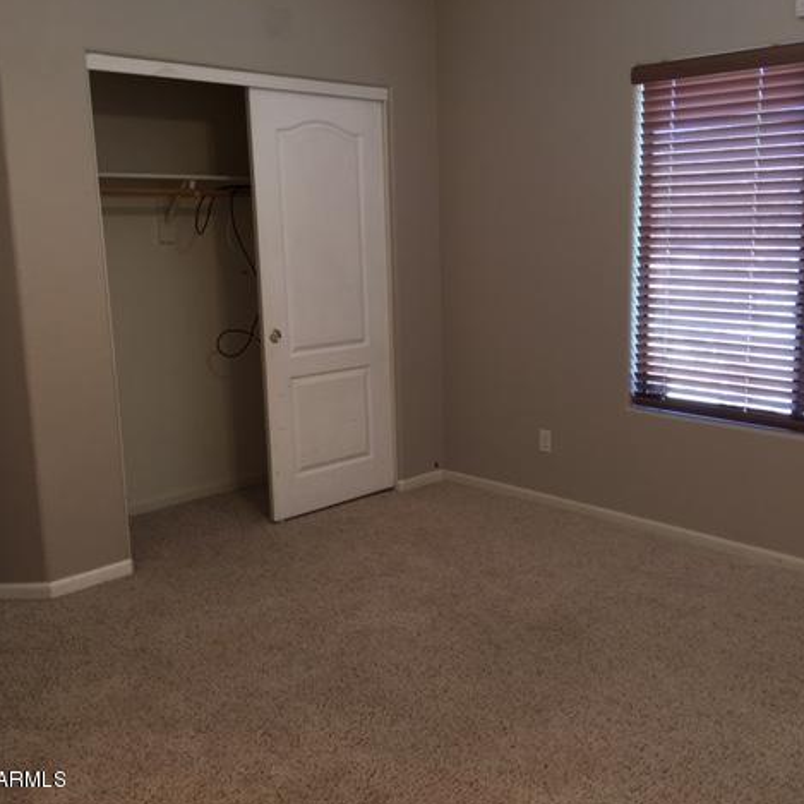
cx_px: 480
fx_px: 920
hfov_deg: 47.0
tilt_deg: -10.0
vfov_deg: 47.2
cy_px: 403
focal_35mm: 35
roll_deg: +1.5
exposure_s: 1/30
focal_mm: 4.15
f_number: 2.2
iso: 40
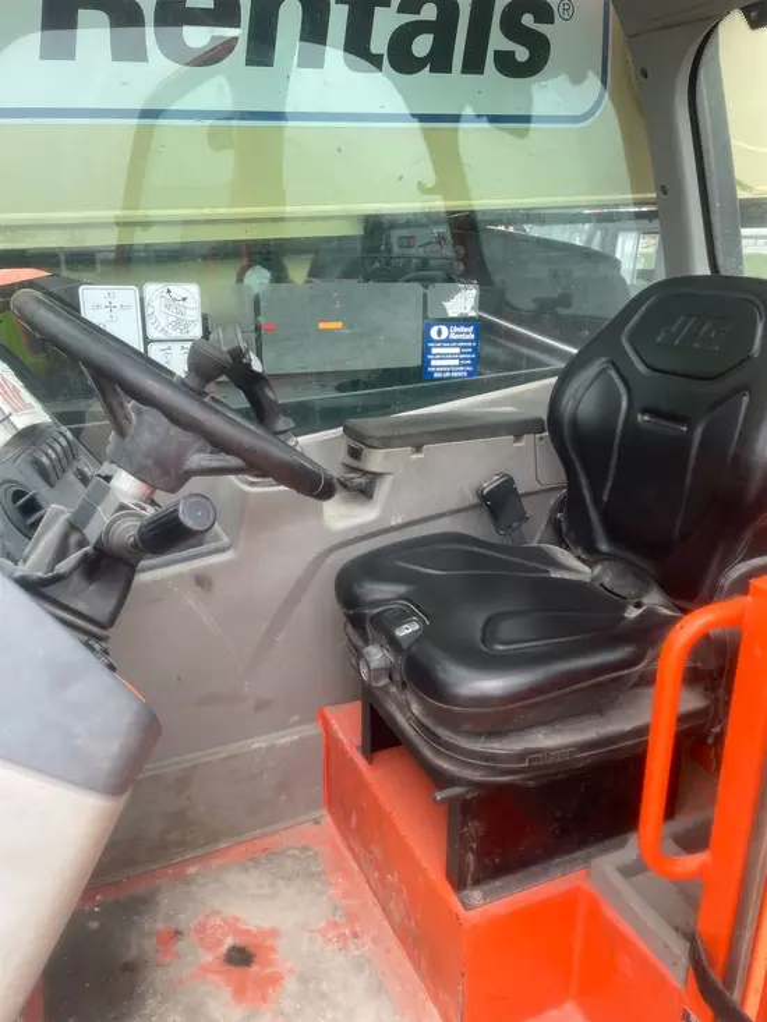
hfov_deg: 53.1
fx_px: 768
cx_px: 384
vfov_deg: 67.3
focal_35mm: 26
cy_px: 511
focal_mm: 4.2
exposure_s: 1/121
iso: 40
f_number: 1.6
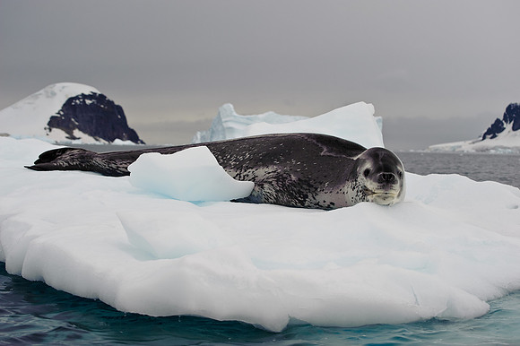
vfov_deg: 19.4
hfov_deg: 28.9
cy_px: 173
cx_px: 260
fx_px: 1010
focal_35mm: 70
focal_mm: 70
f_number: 8
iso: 200
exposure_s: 1/500
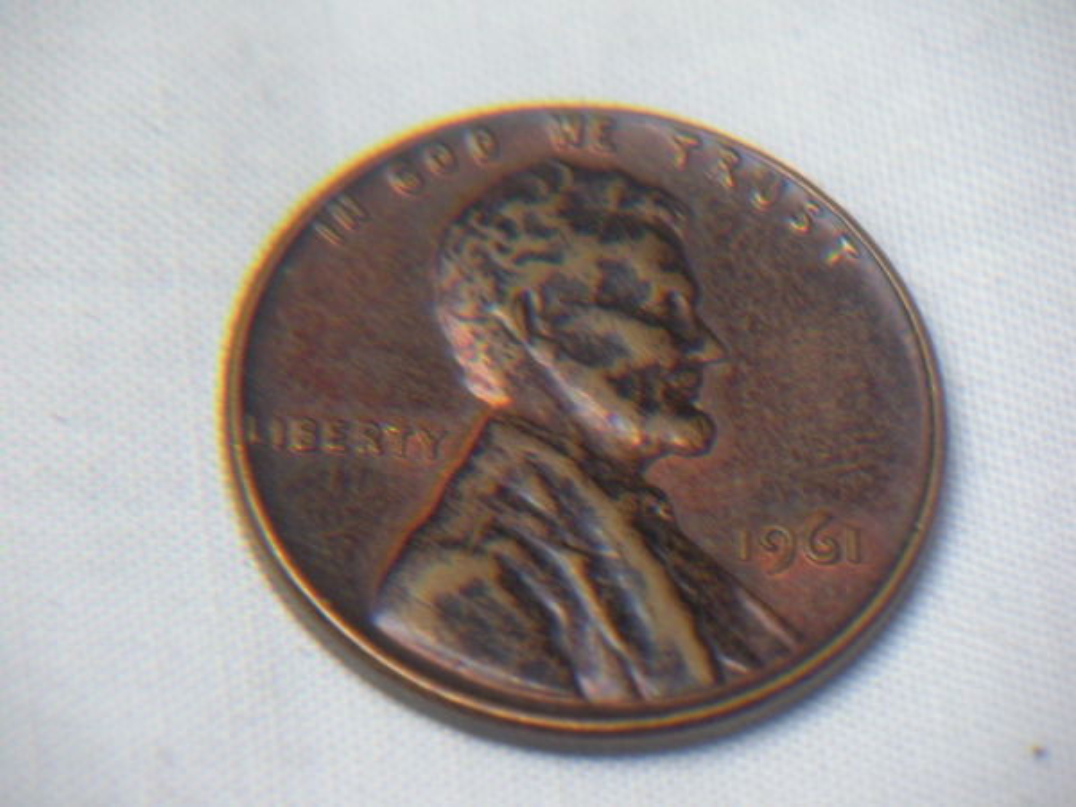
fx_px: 5595
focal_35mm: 180
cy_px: 404
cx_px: 538
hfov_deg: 11.0
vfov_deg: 8.2
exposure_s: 1/75.4
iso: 400
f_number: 5.6
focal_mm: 31.5
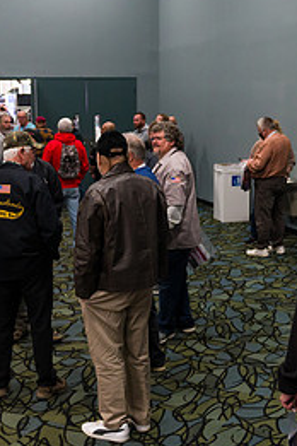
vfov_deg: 33.4
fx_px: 742
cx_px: 121
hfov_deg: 22.6
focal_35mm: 60
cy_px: 208
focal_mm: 27
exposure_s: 1/200
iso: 3200
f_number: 3.2
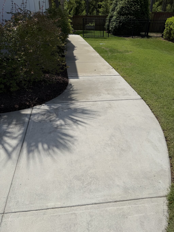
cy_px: 116
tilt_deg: -31.2
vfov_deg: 71.6
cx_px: 87
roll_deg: -0.1
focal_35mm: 24
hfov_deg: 56.8
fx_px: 161
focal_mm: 6.76
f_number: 1.78
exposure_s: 1/10309
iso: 80
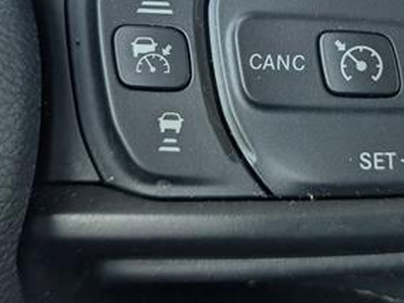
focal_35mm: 54
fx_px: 630
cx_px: 263
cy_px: 40
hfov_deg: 35.3
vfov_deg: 26.3
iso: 666
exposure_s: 1/312
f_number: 1.68
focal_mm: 6.9
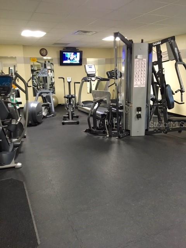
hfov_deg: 48.2
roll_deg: +0.9
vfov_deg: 61.7
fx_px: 208
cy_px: 124
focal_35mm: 29
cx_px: 93
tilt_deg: -13.5
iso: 200
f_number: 2.2
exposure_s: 1/17
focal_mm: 4.15
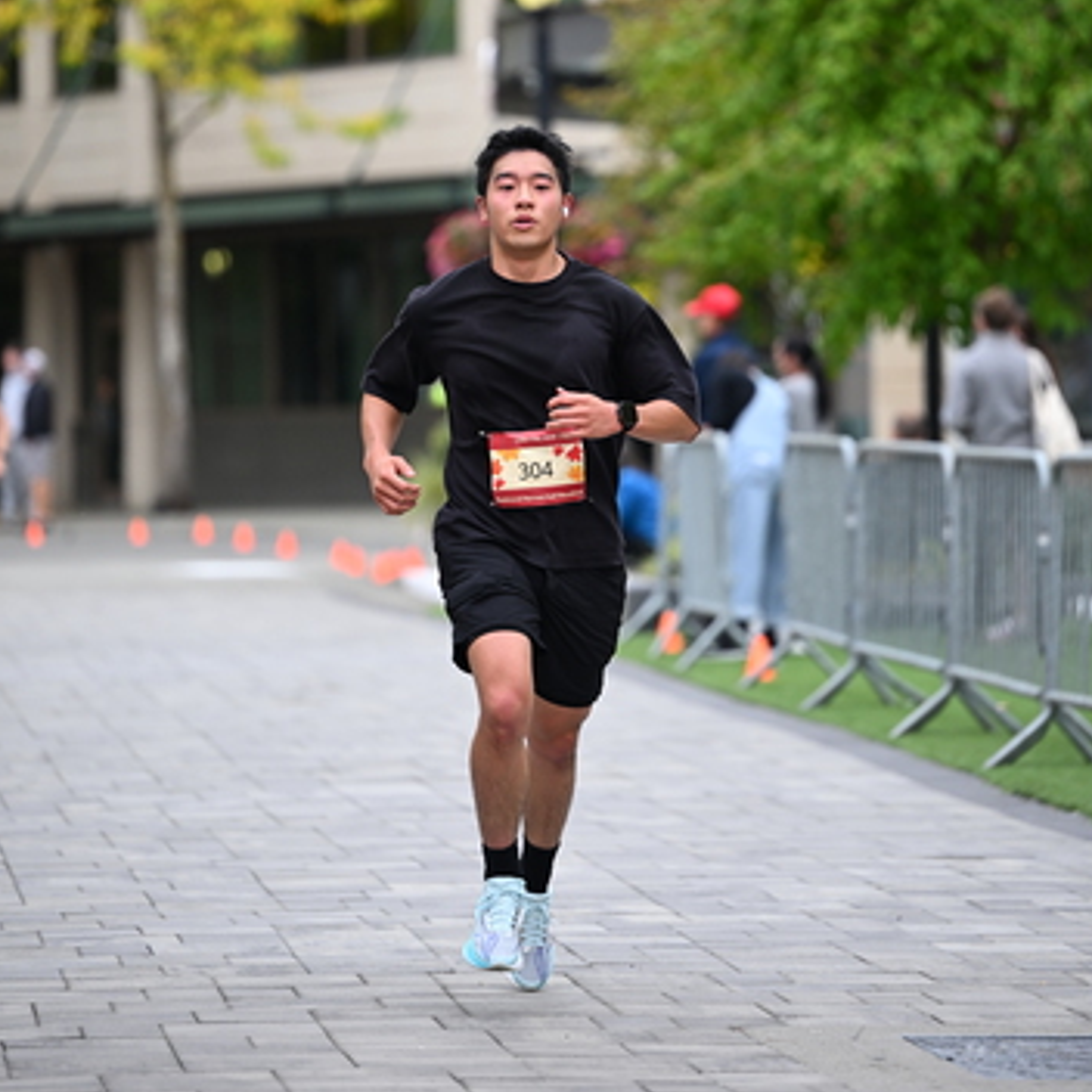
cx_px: 560
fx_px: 7102
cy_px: 332
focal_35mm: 199
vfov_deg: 8.8
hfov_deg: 8.8
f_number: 2.8
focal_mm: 150
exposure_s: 1/2000
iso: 640
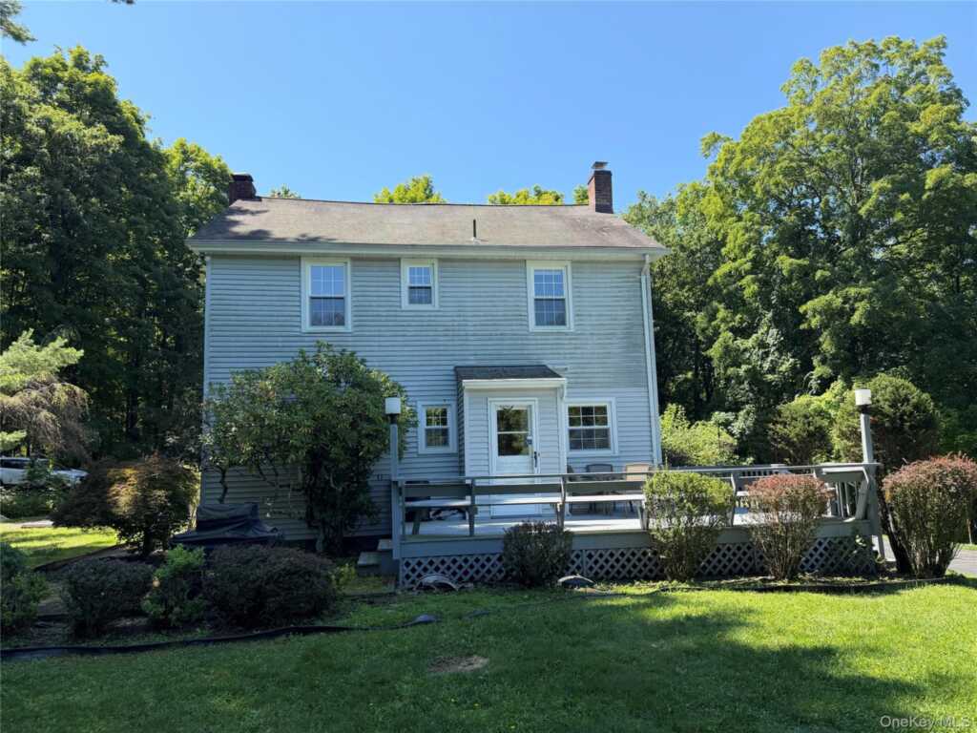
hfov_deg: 71.6
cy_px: 366
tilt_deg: +8.8
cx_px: 488
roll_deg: +1.8
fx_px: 677
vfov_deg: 56.8
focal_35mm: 24
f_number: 1.78
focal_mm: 6.76
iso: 80
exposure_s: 1/1493
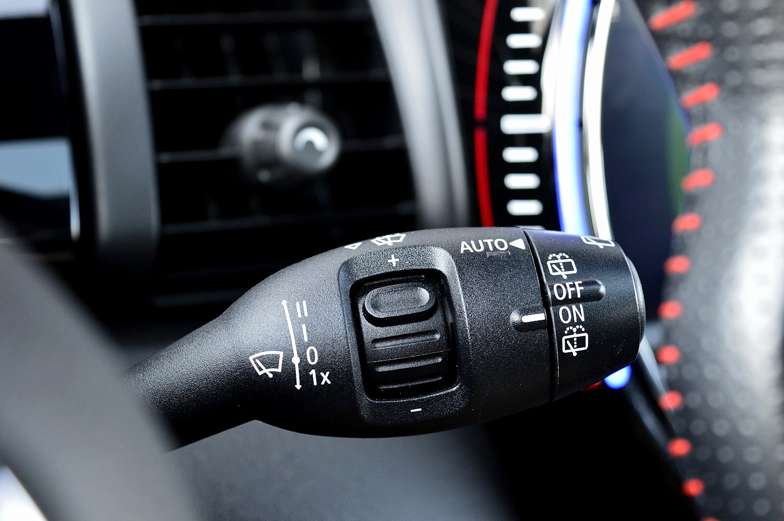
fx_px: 1567
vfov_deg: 18.9
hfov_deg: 28.1
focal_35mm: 72
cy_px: 260
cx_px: 392
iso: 800
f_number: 5.3
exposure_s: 1/30
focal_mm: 48
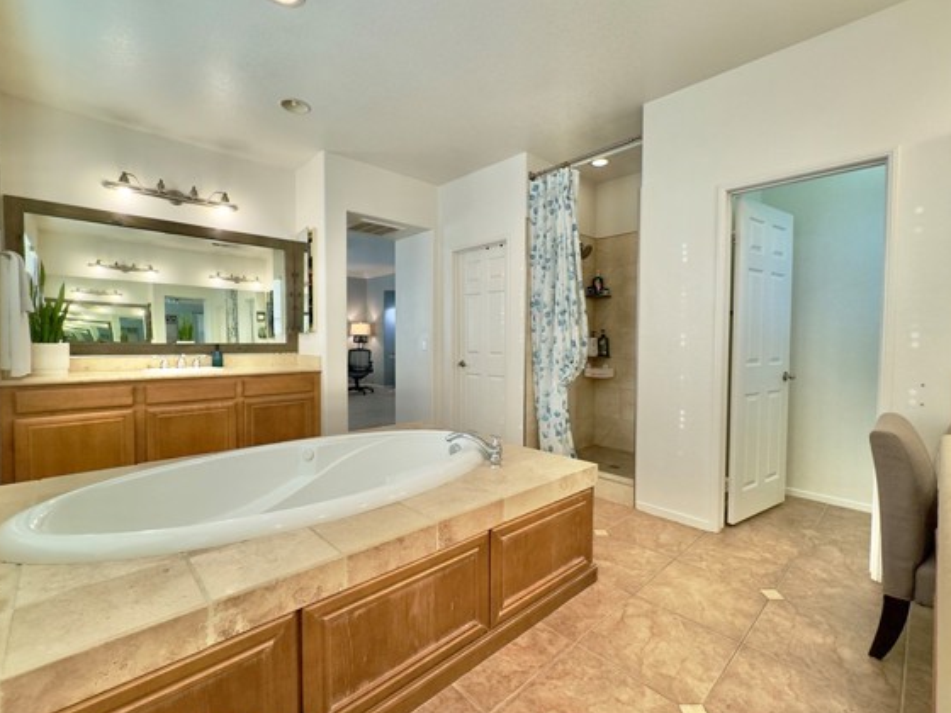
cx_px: 504
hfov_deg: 94.4
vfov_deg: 78.1
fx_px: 440
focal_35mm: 16
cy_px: 351
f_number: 2.2
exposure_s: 1/120
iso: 200
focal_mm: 2.22
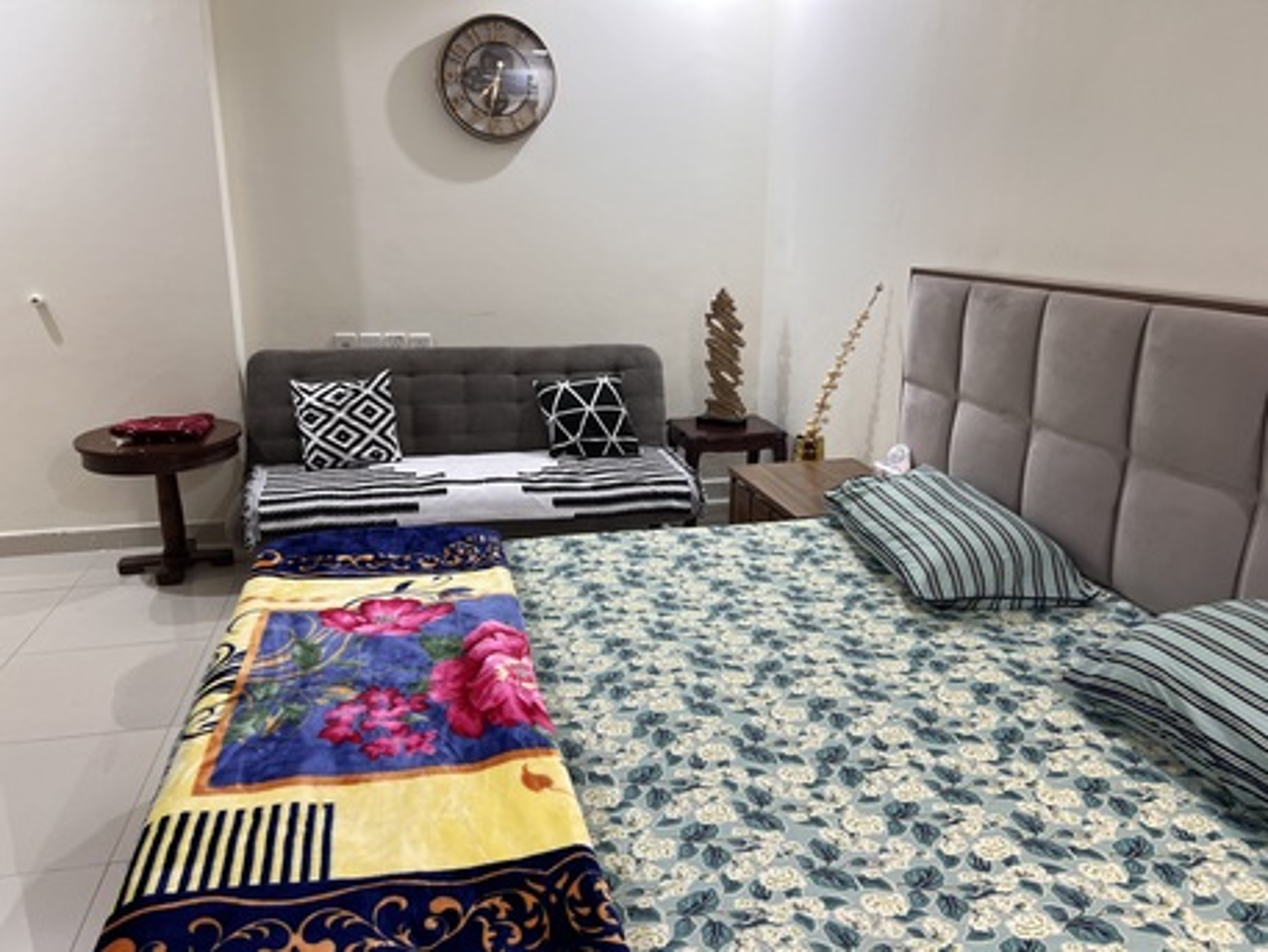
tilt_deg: -15.1
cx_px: 634
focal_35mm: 26
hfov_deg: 67.3
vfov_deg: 53.1
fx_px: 953
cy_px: 476
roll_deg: +0.6
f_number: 1.5
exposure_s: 1/60
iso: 80
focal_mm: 5.7
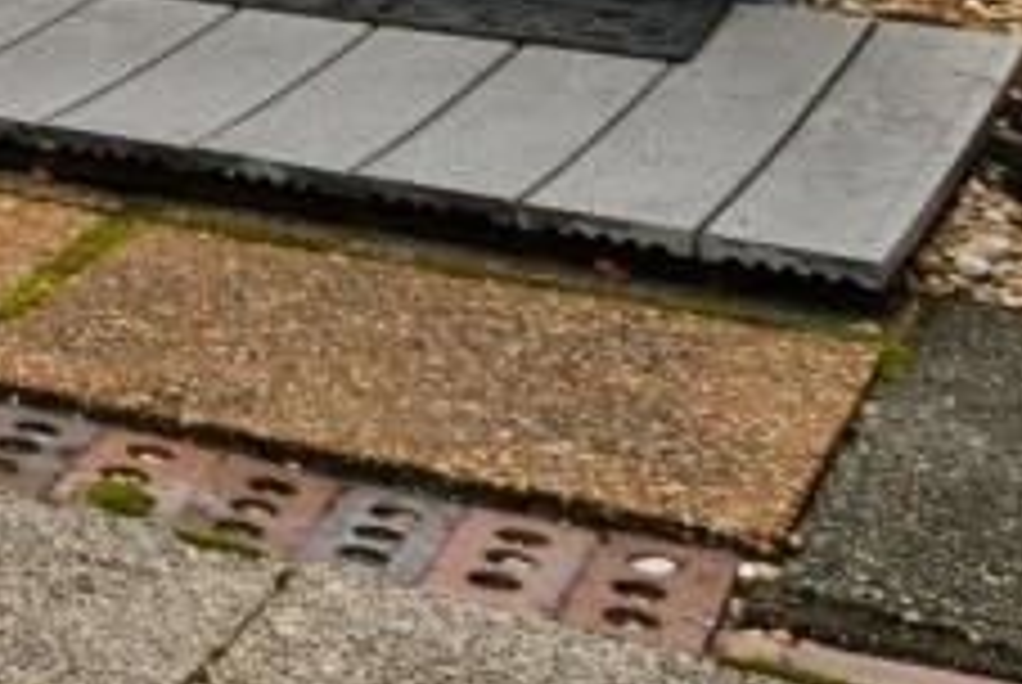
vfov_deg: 10.5
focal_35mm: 114
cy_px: -896
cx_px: -1990
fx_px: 3240
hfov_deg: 11.4
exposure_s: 1/25
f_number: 4.8
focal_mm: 11
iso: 100
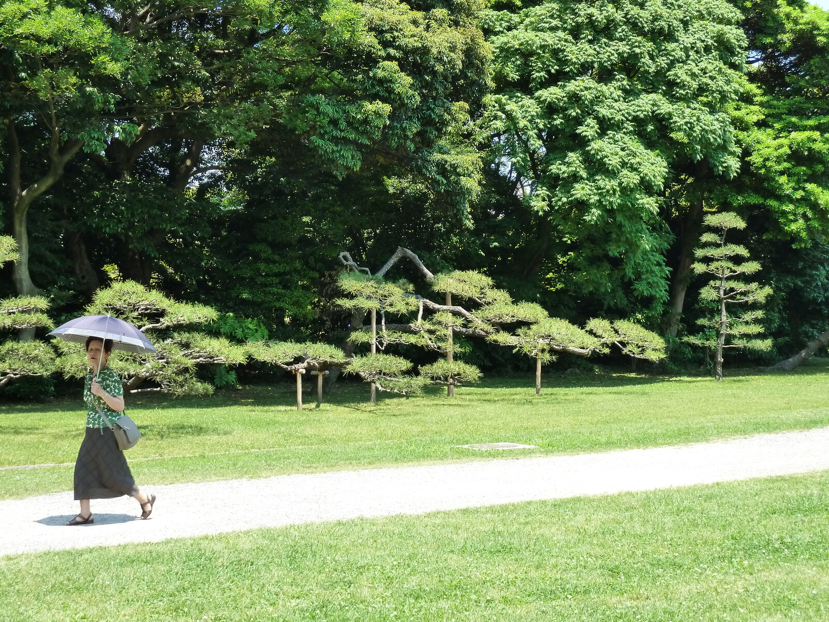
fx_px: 1413
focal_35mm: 59
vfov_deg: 24.8
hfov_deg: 32.7
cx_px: 414
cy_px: 311
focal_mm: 9.7
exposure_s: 1/200
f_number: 3.9
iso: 200
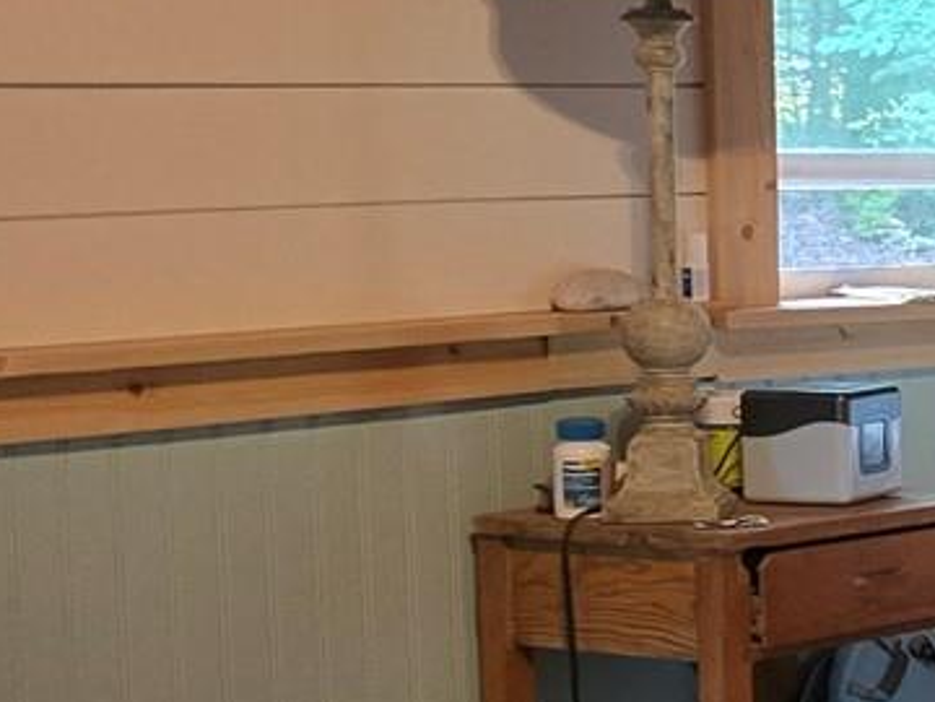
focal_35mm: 131
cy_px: 429
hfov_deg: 12.0
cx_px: 2273
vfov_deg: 11.3
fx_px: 3538
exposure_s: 1/60
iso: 500
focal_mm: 6.3
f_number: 1.7
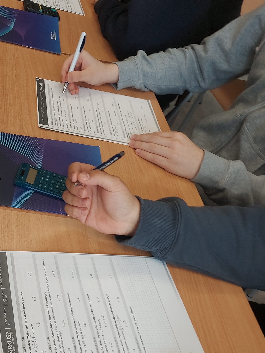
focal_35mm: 42
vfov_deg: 44.3
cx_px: 37
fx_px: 429
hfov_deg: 32.9
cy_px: 226
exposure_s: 1/120
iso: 50
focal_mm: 5.23
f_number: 1.8
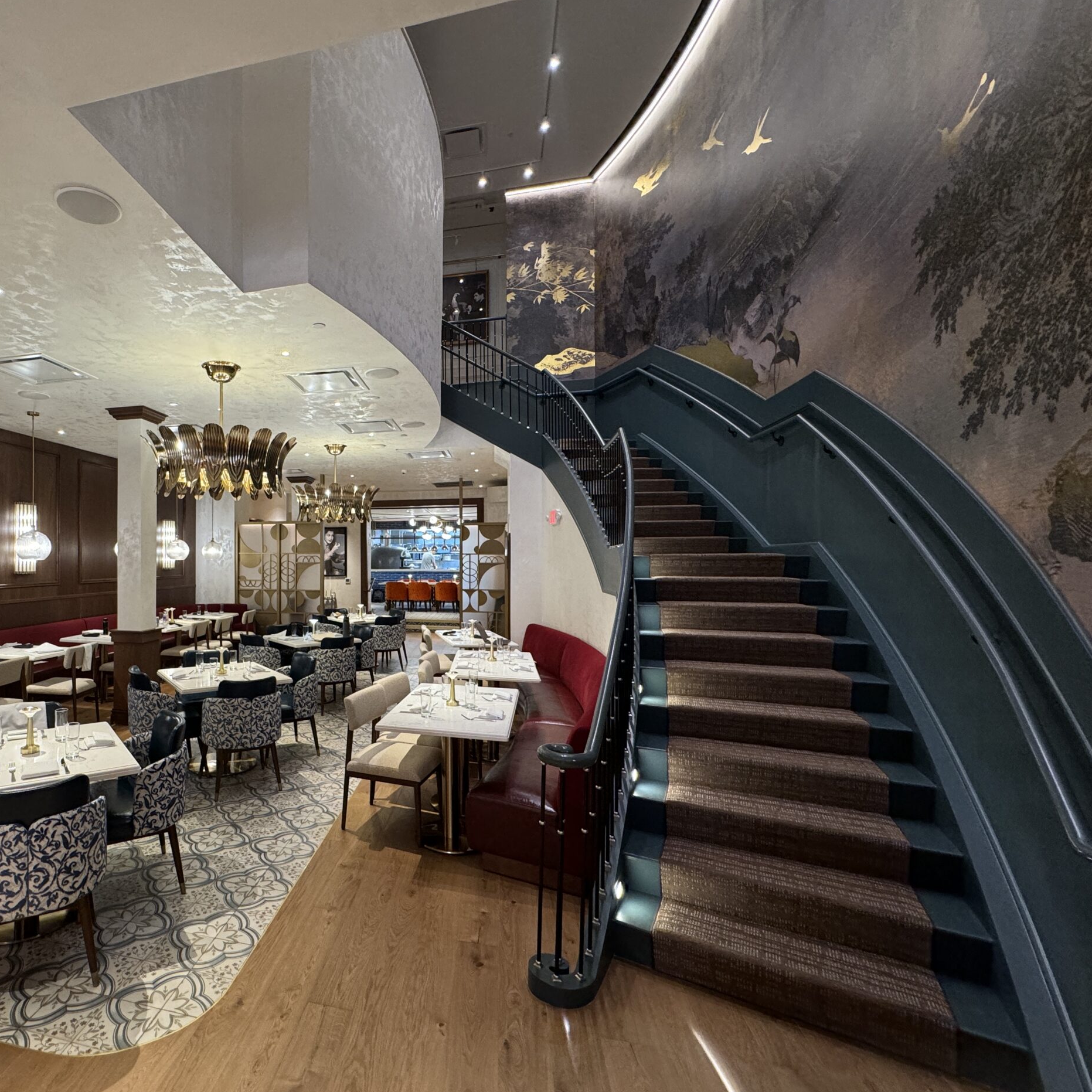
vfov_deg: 84.0
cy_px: 556
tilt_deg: +0.0
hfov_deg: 80.5
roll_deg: +0.2
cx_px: 343
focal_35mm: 17
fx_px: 607
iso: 250
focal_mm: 2.22
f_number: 2.2
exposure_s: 1/60
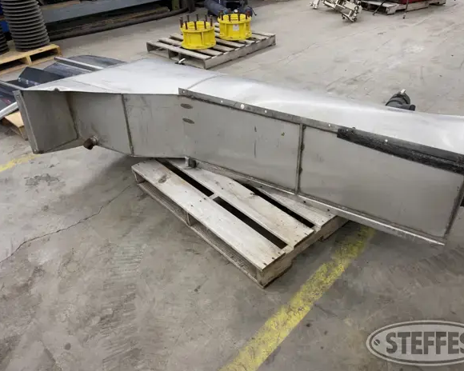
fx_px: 385
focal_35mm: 28
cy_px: 183
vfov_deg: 51.5
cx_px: 252
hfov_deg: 62.1
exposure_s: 1/60
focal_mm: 5.1
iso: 100
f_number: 1.6
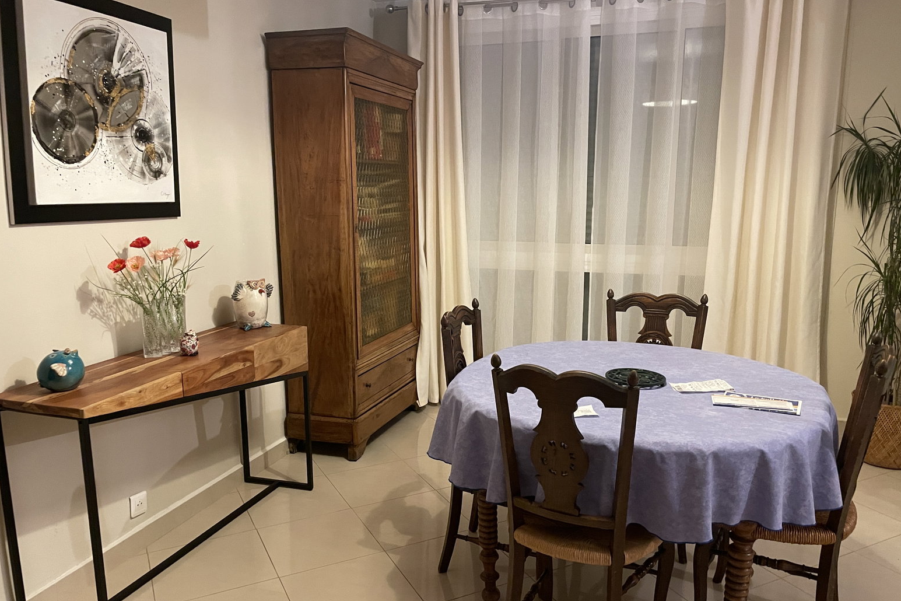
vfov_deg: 46.4
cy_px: 327
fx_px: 701
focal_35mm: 28
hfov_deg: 65.5
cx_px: 461
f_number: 1.6
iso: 500
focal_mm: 4.2
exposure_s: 1/50
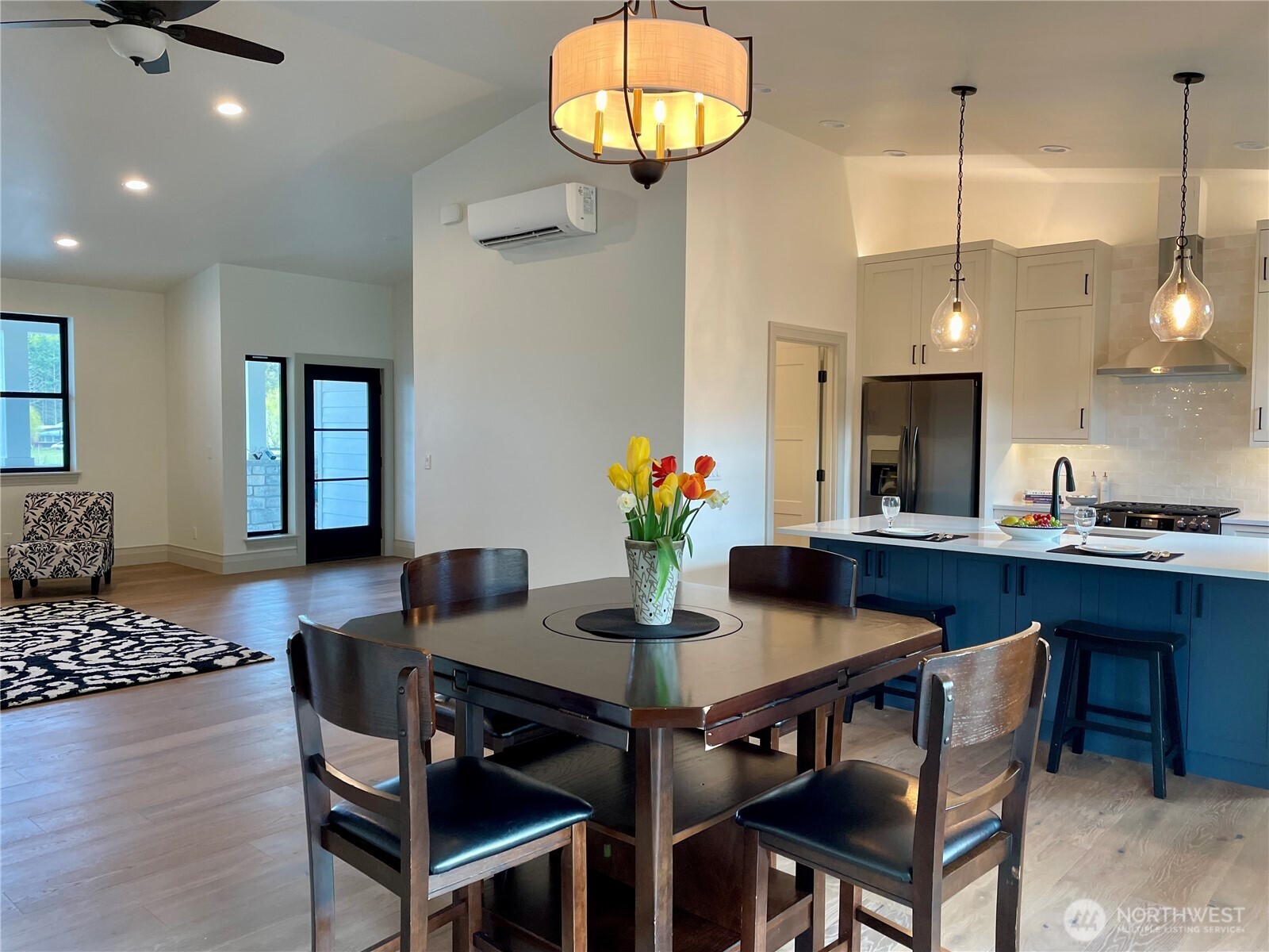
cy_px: 476
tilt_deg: -3.1
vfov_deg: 53.1
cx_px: 634
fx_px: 953
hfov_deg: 67.3
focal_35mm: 26
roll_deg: -0.3
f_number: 1.6
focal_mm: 4.2
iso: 100
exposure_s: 1/120
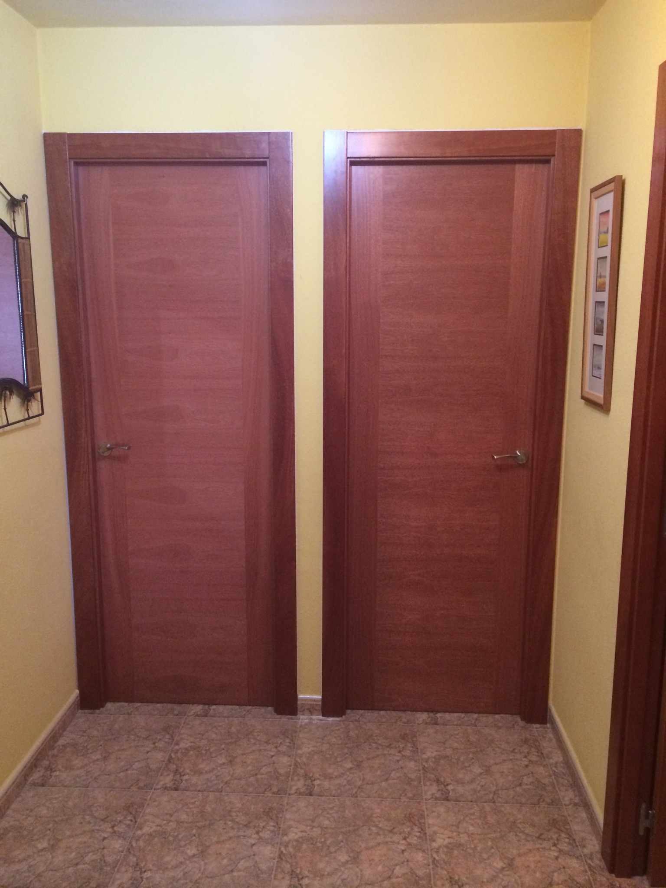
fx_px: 770
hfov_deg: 46.8
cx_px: 333
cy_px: 444
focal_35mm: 30
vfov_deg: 60.0
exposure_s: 1/24
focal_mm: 4.12
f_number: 2.2
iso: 320
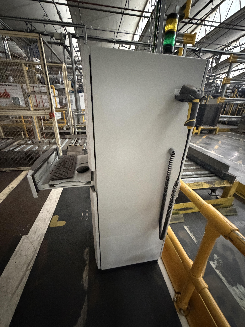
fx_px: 132
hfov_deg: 85.7
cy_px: 164
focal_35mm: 14
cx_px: 122
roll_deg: -2.5
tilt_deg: -24.0
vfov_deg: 102.1
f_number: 2.2
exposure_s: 1/33
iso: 1250
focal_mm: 2.22
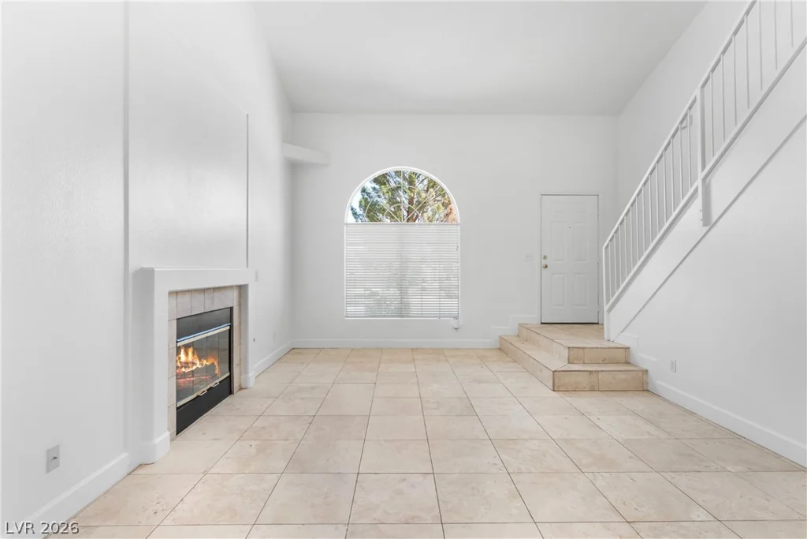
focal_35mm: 17
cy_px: 270
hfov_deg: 93.3
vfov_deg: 70.5
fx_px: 381
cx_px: 404
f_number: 8
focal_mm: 17
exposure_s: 1/4
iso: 400
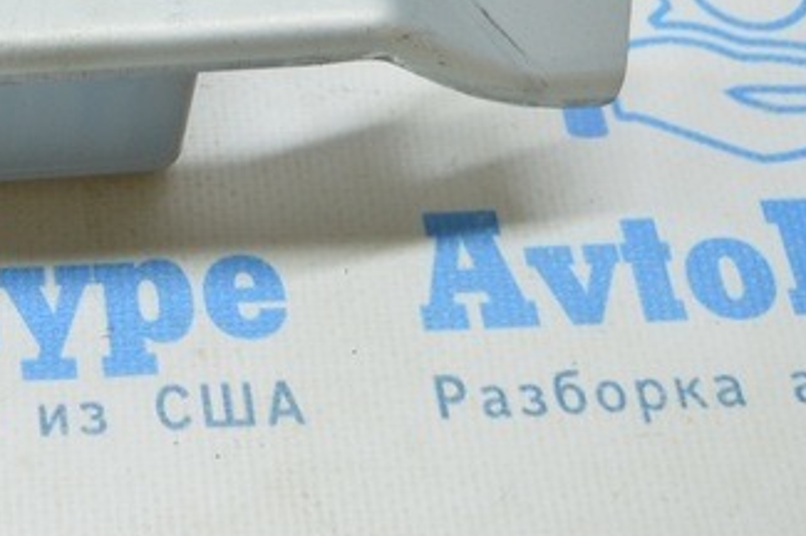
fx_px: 2326
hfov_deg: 18.5
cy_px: -259
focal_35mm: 104
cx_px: -184
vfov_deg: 12.5
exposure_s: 1/60
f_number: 3.8
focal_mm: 22
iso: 400
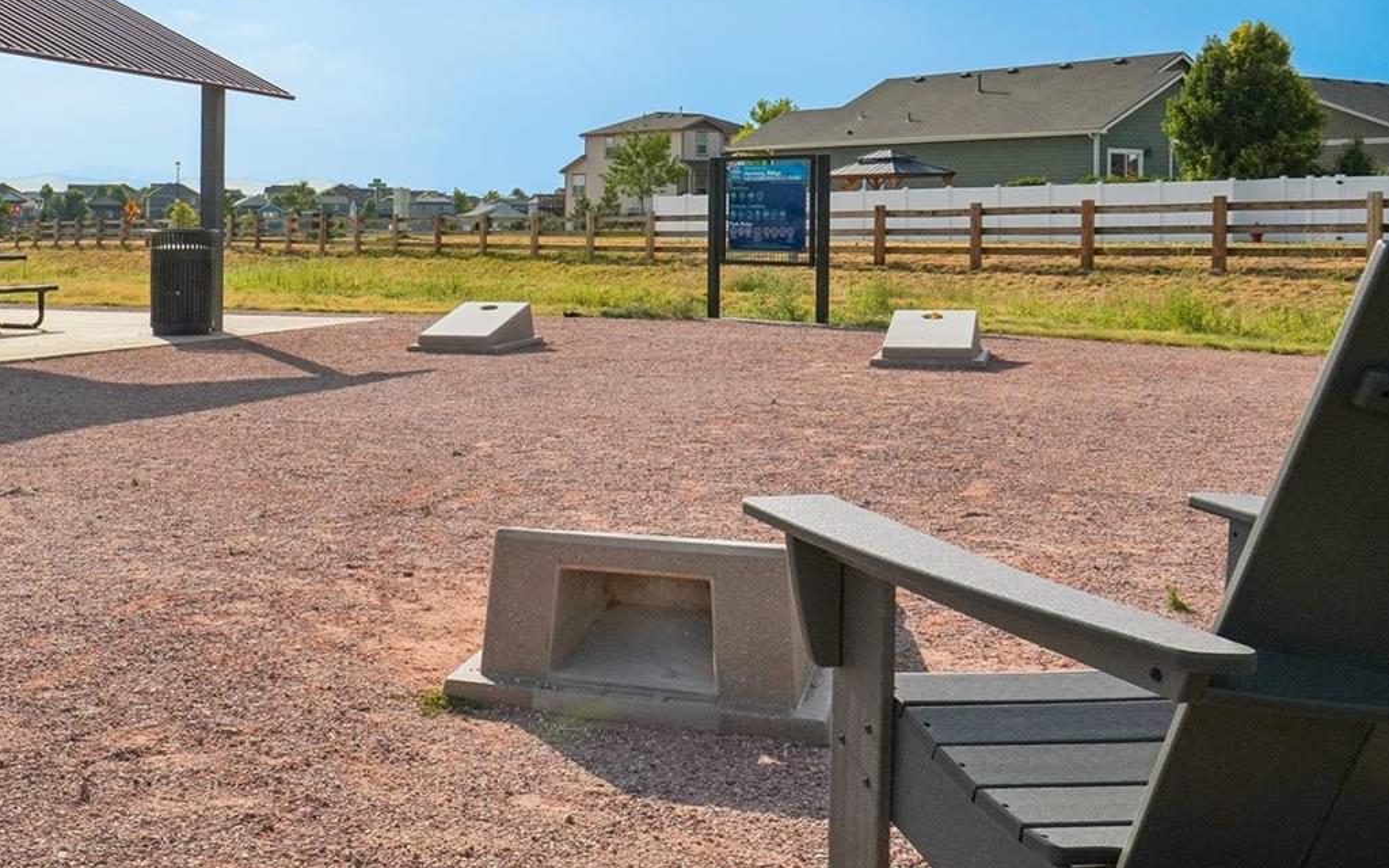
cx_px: 324
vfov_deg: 29.4
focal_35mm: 43
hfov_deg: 44.5
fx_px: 1628
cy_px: 216
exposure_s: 1/3200
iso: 400
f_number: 8
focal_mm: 18
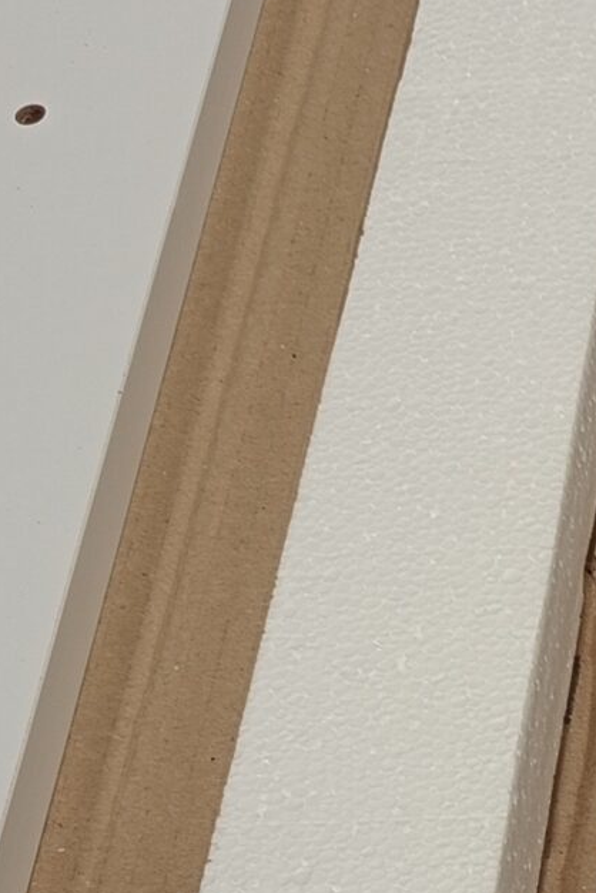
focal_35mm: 102
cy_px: 1027
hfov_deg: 11.7
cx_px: 1295
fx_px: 2530
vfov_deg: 19.1
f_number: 1.7
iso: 86
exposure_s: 1/100
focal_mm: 5.24
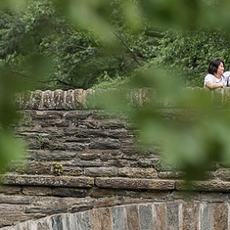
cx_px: 244
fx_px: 3285
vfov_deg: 4.0
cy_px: 89
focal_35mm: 437
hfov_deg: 4.0
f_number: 4
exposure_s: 1/640
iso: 1600
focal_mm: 200
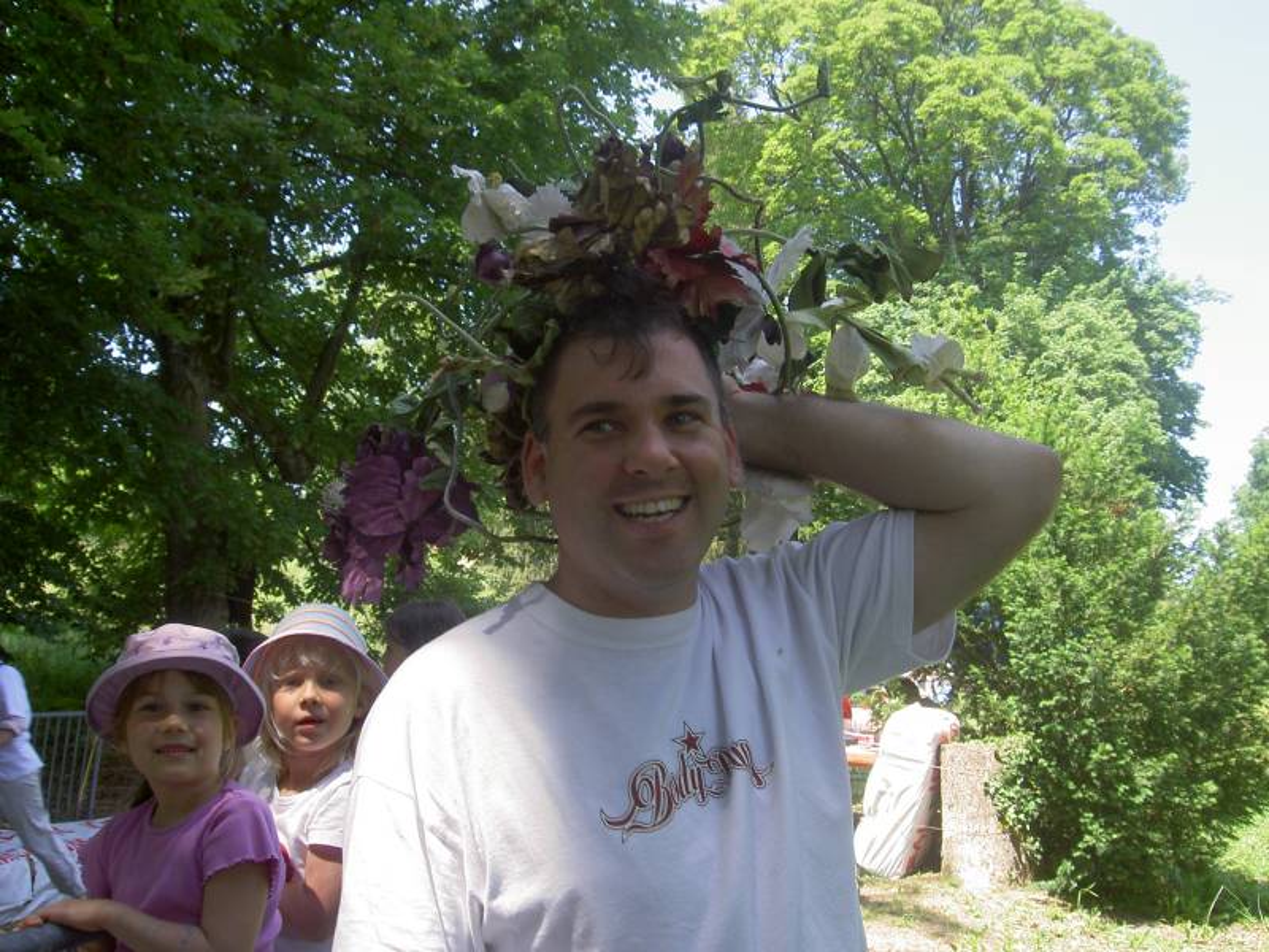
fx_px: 1430
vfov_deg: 36.8
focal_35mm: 39
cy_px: 476
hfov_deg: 47.9
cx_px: 634
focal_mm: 8
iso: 100
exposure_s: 1/100
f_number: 4.7
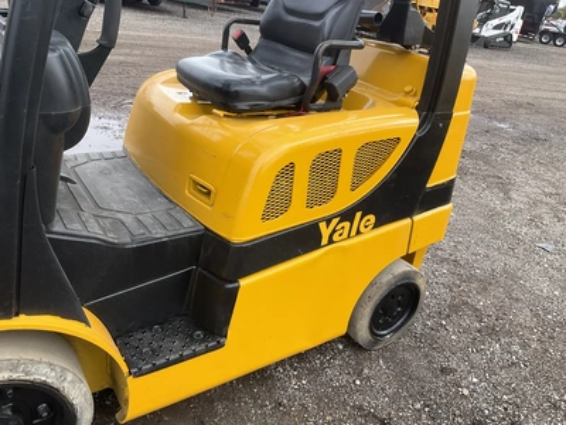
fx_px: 474
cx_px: 283
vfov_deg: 48.2
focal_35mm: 29
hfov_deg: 61.7
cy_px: 212
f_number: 1.8
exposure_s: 1/400
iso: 25
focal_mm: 3
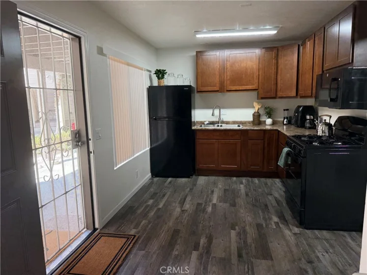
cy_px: 138
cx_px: 184
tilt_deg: -8.4
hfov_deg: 71.6
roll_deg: +1.6
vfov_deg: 56.8
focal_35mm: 24
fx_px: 254
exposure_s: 1/120
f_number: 1.78
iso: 320
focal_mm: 6.76
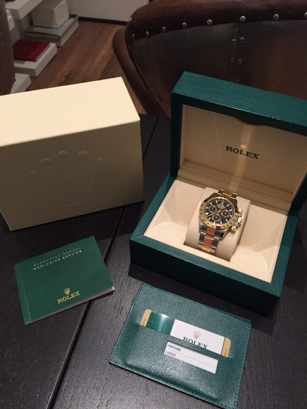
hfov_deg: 48.2
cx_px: 154
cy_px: 204
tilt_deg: -49.0
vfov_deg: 61.7
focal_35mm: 29
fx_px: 343
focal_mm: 4.15
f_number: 2.2
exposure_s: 1/30
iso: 200
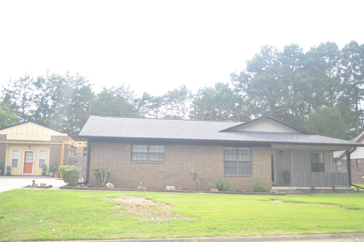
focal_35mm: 36
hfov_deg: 53.2
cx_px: 182
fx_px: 364
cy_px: 121
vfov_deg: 36.8
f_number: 11
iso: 200
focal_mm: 24
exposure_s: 1/200
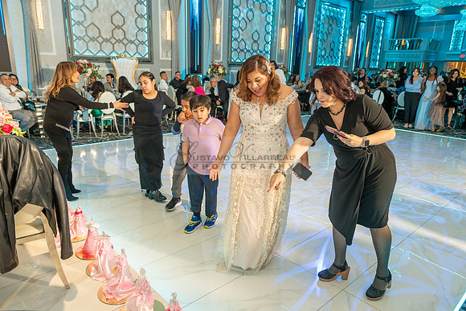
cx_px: 233
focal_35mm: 26
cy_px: 156
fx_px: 337
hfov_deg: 69.4
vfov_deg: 49.6
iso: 1000
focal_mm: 26
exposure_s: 1/125
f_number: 5
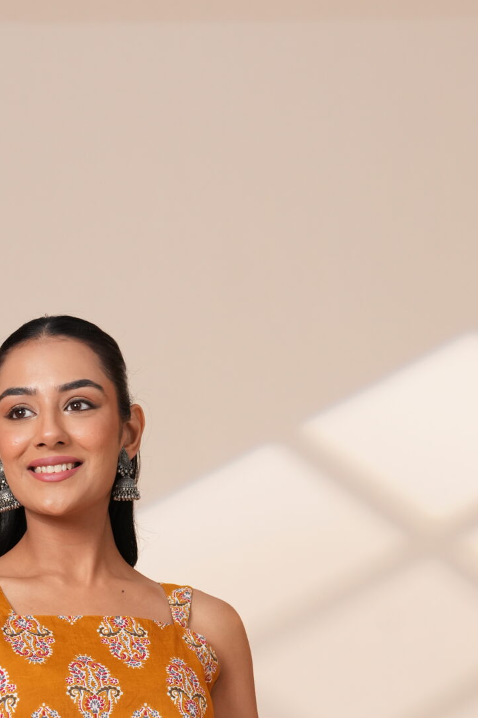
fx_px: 4303
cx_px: 77
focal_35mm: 216
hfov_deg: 6.3
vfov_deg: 9.4
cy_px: 829
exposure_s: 1/160
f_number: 5.6
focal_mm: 91
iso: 640
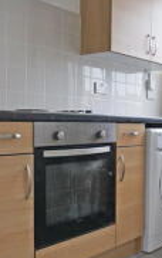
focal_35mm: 48
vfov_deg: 41.7
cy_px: 145
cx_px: 122
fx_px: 339
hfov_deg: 26.6
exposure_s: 1/160
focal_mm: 12
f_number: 4
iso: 1250
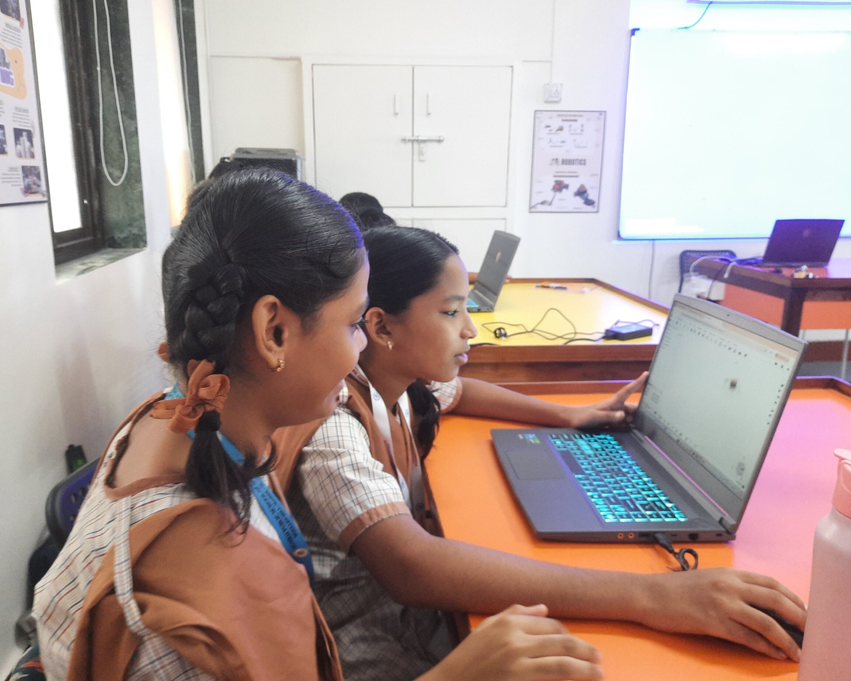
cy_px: 347
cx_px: 395
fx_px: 680
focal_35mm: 27
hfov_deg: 64.0
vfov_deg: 53.2
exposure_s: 1/25
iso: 400
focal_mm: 4.6
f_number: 2
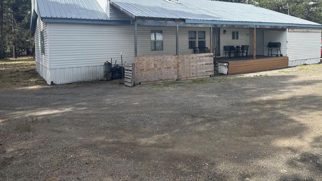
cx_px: 156
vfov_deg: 42.2
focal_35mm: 27
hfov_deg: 69.8
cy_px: 57
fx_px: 231
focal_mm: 6.86
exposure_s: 1/3155
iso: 80
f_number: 1.78
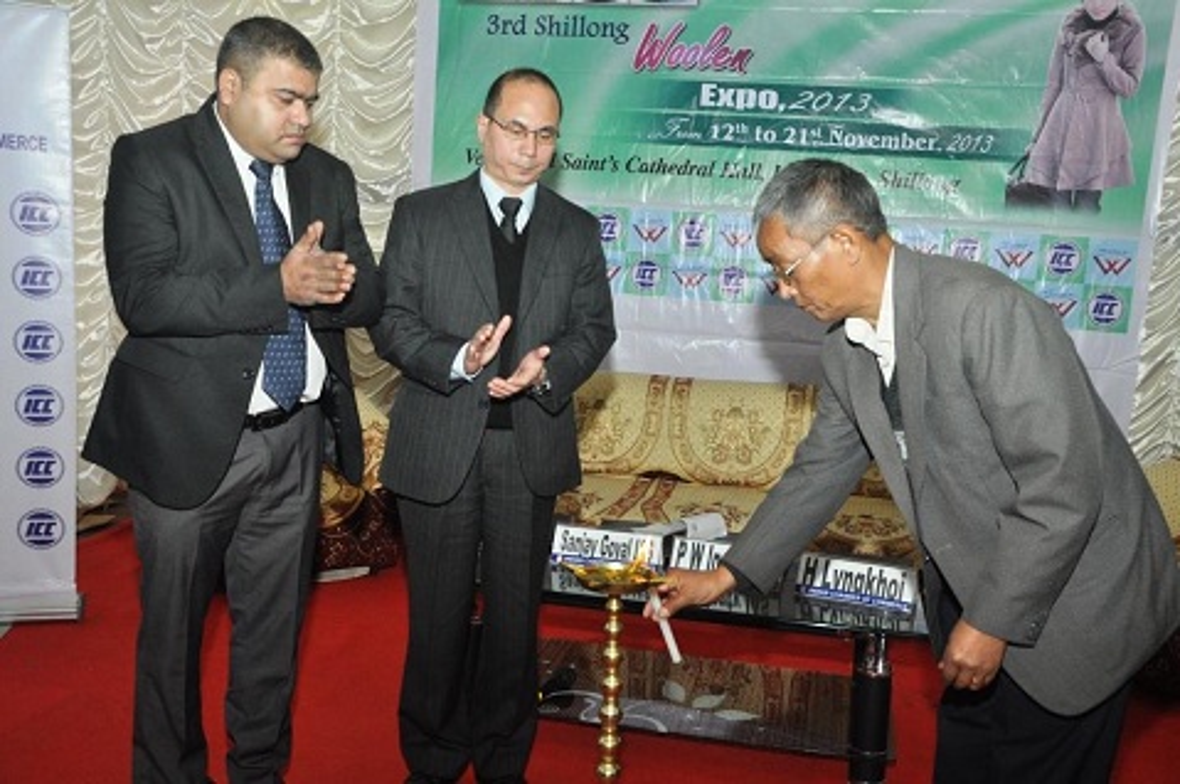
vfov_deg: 36.8
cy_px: 392
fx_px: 1178
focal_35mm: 36
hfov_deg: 53.2
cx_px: 590
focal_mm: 24
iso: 800
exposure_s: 1/125
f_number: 7.1
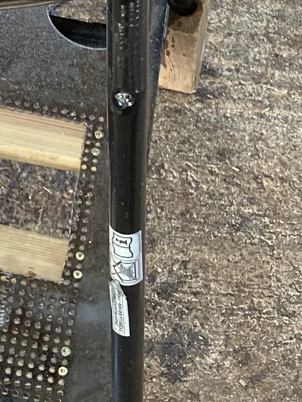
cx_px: -72
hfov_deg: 12.2
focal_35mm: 118
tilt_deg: -51.1
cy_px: 1
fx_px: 1372
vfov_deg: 16.4
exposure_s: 1/69
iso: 80
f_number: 1.8
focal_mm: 3.99
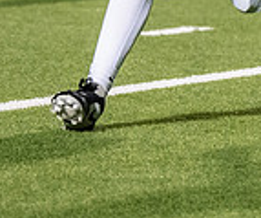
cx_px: 513
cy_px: -193
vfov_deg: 2.0
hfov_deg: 2.4
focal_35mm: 794
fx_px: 6231
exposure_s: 1/1250
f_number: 2.8
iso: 4000
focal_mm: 119
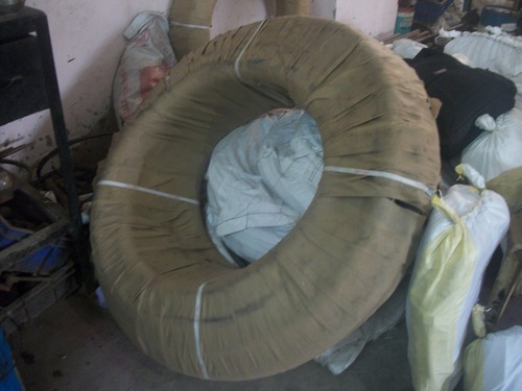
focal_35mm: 32
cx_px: 261
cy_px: 196
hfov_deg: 56.8
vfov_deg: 44.2
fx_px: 483
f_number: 2.9
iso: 250
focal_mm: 5.7
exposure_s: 1/8
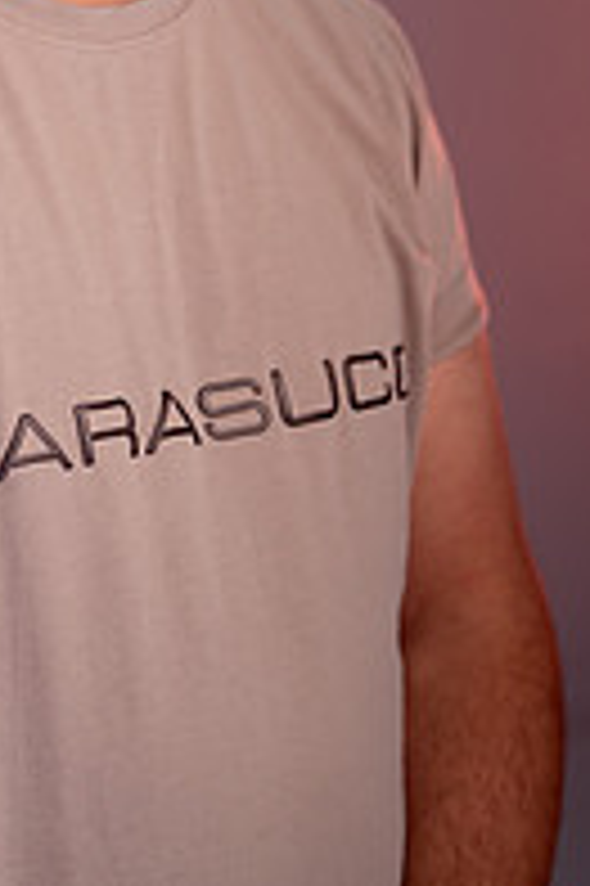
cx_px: 32
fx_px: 3152
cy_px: 22
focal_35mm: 128
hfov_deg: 10.6
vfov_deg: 15.8
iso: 64
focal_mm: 56
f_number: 2
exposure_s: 1/400
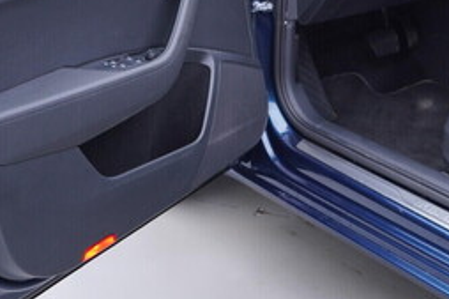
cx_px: 302
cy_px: -12
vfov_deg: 17.0
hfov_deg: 25.9
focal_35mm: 78
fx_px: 972
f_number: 2.8
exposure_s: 1/40
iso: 125
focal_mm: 24
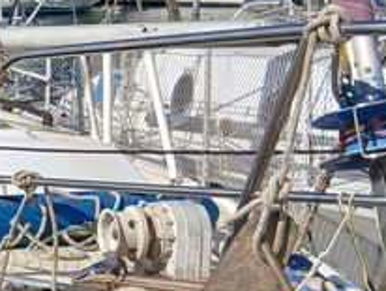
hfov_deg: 13.9
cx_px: -313
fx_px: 1407
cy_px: 145
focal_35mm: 126
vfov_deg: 11.8
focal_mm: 3.98
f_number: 1.8
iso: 20
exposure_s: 1/984
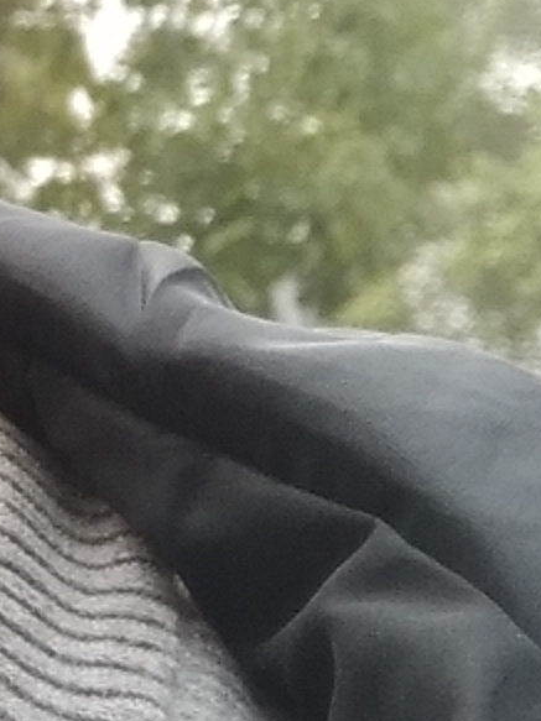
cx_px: -832
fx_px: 3460
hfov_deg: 8.1
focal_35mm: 166
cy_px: -135
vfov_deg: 11.7
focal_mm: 3.57
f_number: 2
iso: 100
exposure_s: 1/482
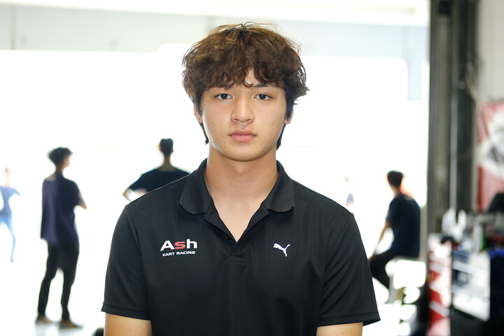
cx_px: 252
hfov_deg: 27.0
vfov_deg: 18.2
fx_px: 1050
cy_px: 168
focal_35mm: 75
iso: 250
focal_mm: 50
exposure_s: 1/125
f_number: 2
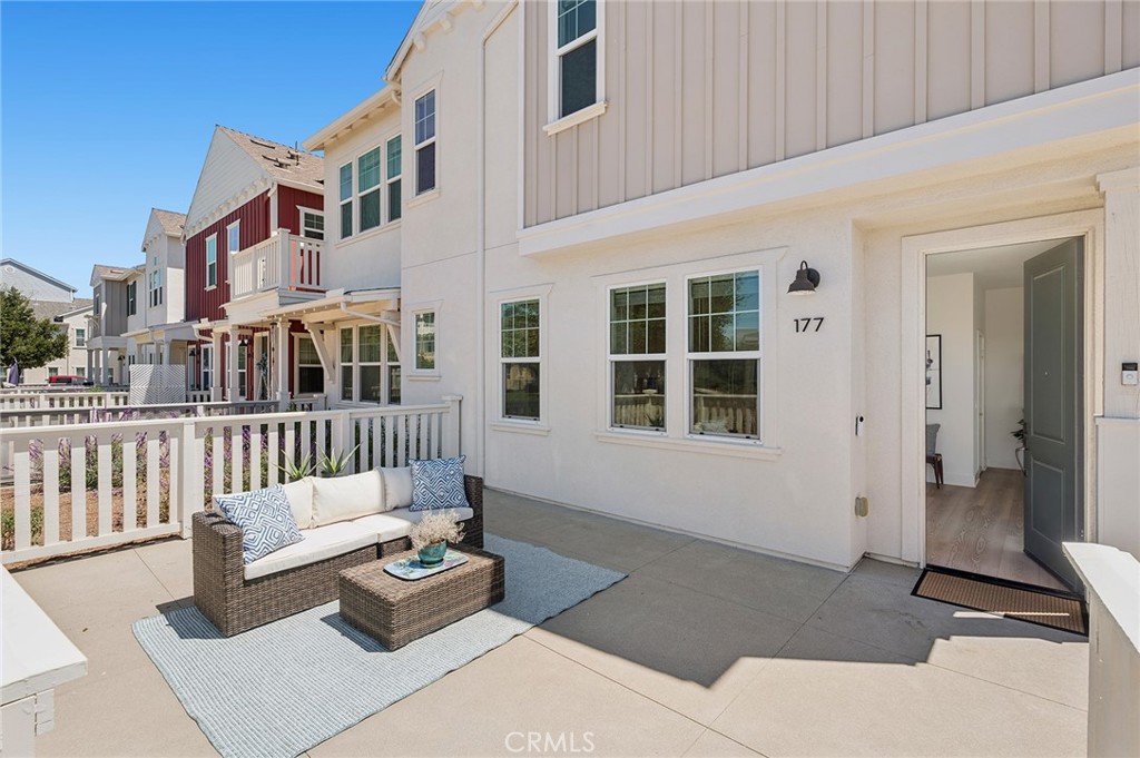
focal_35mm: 16
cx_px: 570
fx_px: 506
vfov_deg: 73.7
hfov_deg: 96.8
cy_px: 379
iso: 100
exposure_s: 1/100
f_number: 9
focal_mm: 16
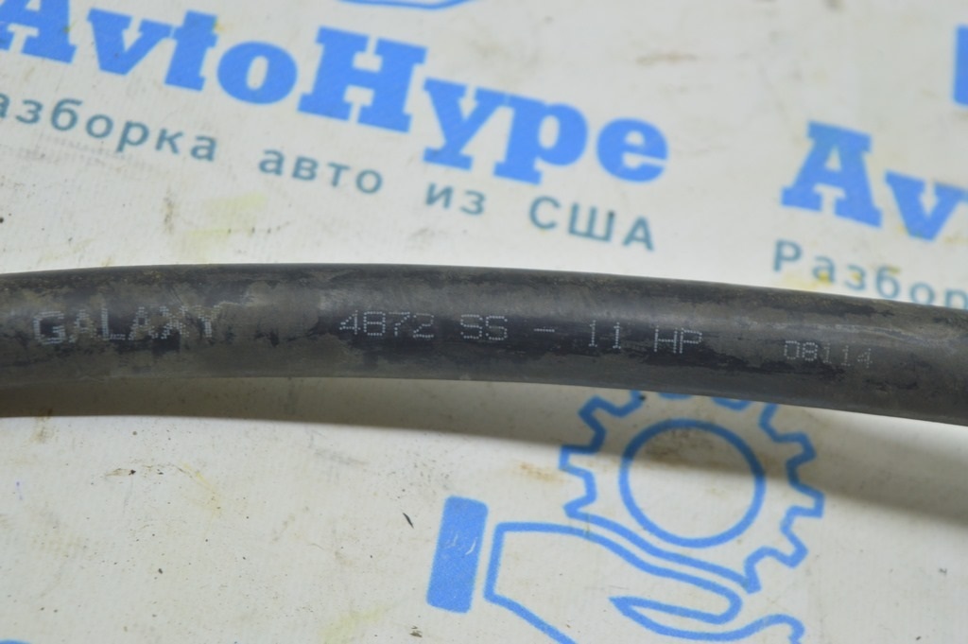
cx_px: 484
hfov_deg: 24.6
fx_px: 2216
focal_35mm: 82
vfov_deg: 16.5
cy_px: 322
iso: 400
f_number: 5.6
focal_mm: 55
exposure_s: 1/20
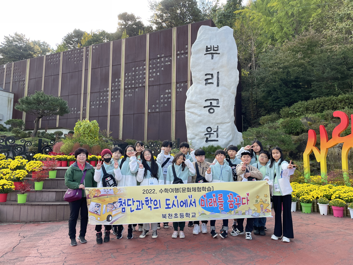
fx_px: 265
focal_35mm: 26
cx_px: 176
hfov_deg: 67.3
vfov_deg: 53.1
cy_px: 132
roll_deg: -0.4
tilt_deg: +6.9
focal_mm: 4.2
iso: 32
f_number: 1.6
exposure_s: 1/428
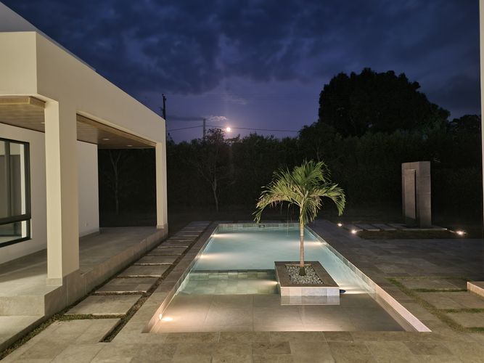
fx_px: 363
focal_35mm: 26
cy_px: 182
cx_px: 242
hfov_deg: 67.3
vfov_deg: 53.0
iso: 1250
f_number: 1.8
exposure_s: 1/13
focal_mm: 5.4
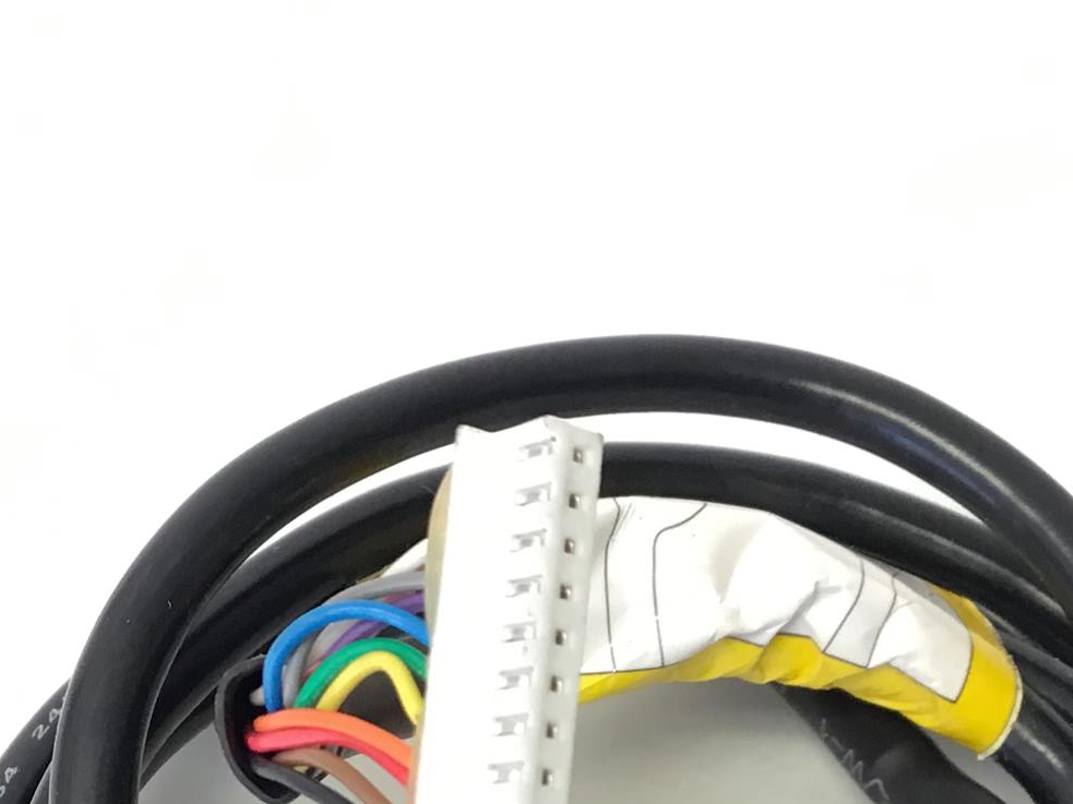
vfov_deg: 20.1
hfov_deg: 27.4
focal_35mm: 71
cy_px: 813
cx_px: 547
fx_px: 2201
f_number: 2.4
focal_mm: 3.3
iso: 40
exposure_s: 1/30
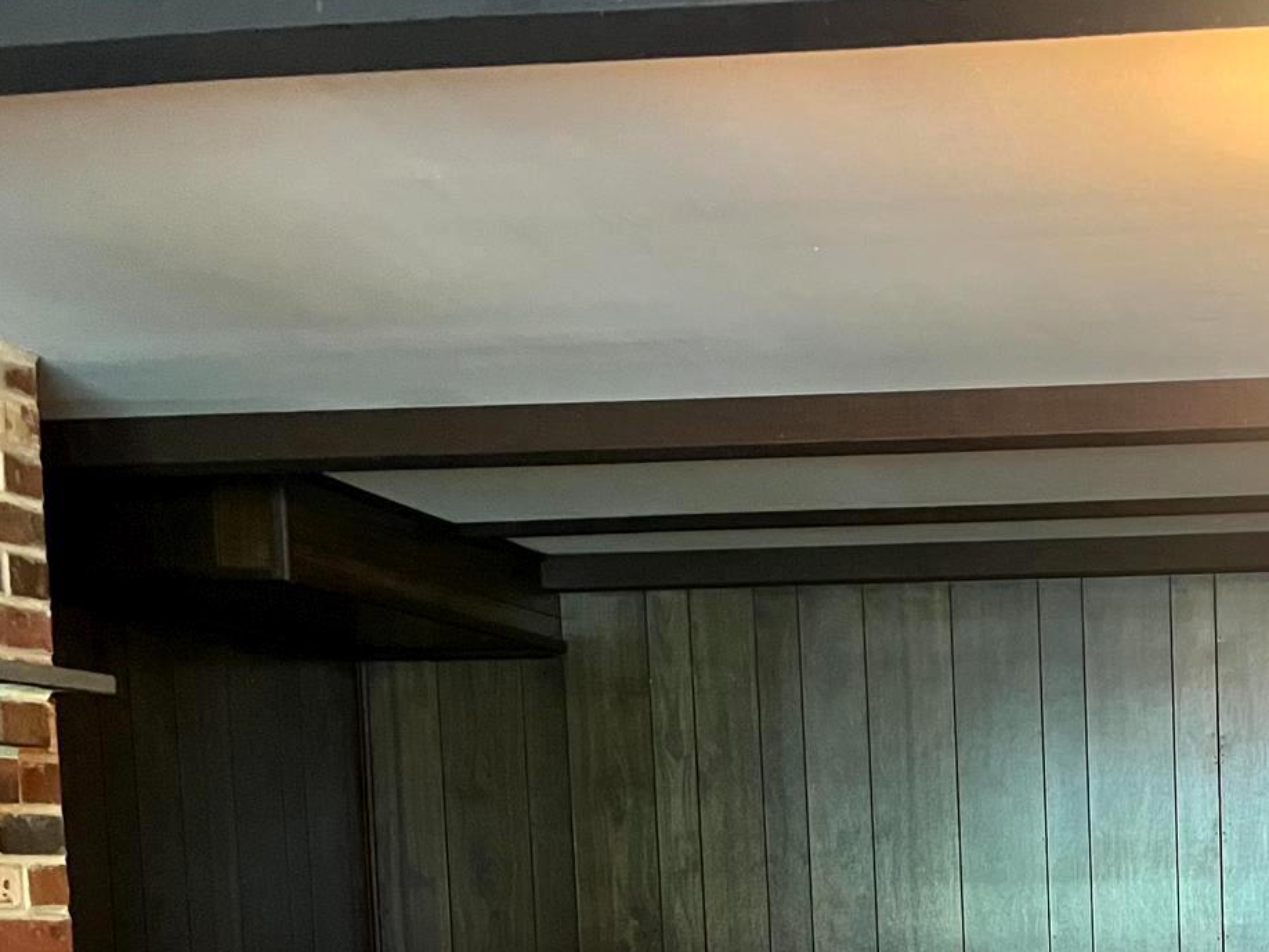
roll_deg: +1.2
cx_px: 1214
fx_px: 2127
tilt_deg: -6.4
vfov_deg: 23.7
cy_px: 1042
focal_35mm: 58
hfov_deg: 31.2
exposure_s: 1/30
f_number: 1.6
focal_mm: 5.1
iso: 500
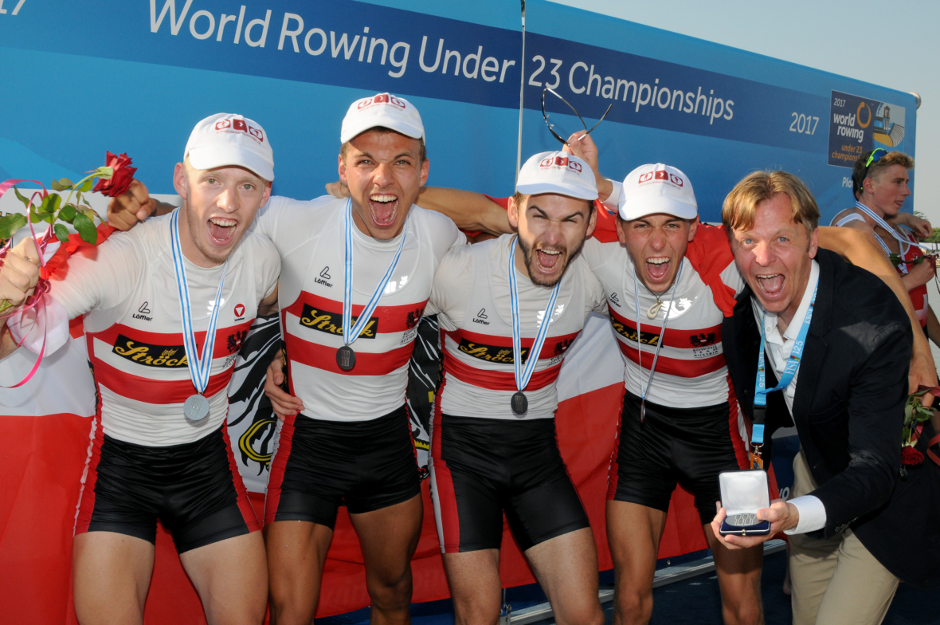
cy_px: 312
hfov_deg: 46.4
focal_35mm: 42
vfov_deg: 31.8
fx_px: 1095
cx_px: 470
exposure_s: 1/250
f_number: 16
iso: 500
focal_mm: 28
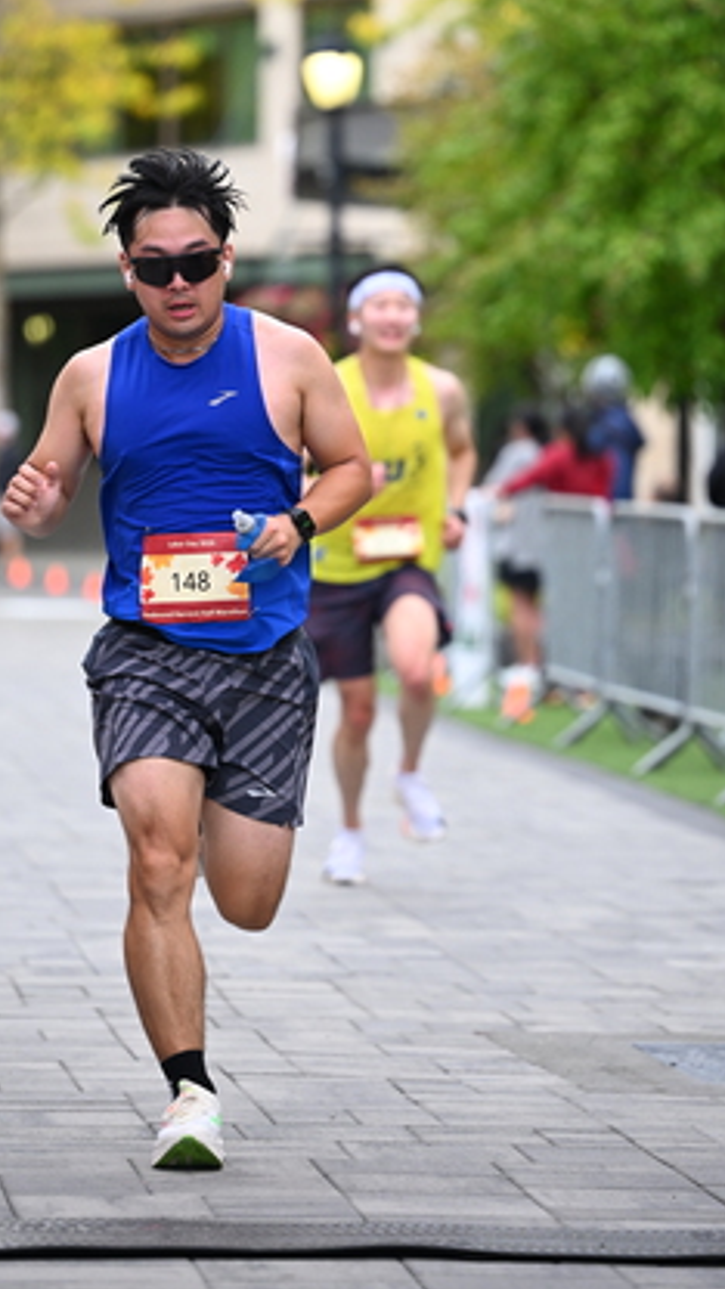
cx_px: 283
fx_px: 6630
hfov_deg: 6.3
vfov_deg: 11.1
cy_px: 449
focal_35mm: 194
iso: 1000
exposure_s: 1/1600
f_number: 2.8
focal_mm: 140
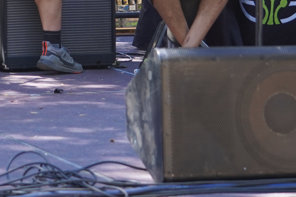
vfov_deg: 8.2
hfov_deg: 12.4
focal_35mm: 162
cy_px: -122
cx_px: -48
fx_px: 1332
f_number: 4
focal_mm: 44
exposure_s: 1/160
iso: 250
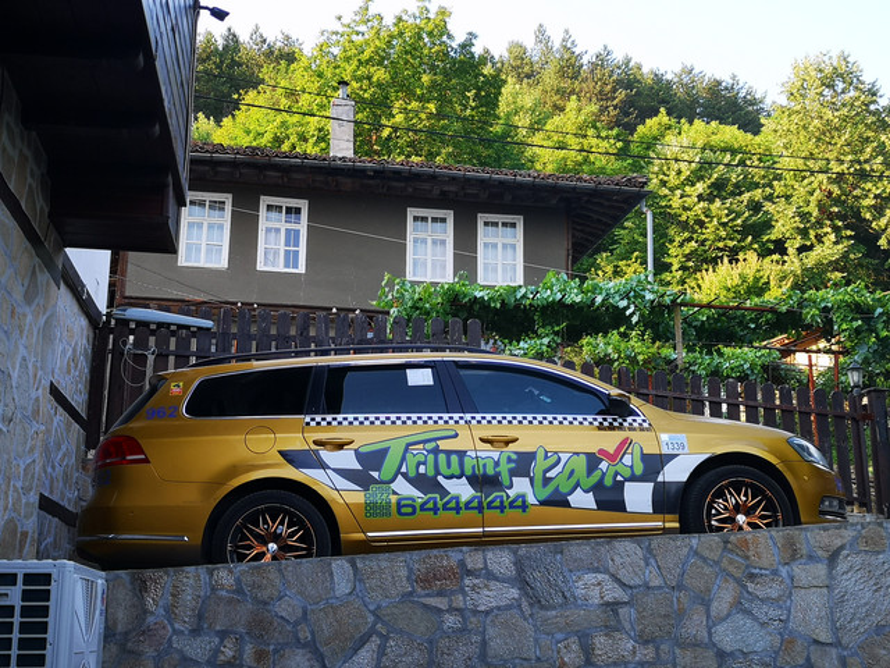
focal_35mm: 45
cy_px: 334
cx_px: 445
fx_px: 1157
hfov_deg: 42.1
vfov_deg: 32.2
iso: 50
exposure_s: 1/194
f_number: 1.8
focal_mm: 5.58
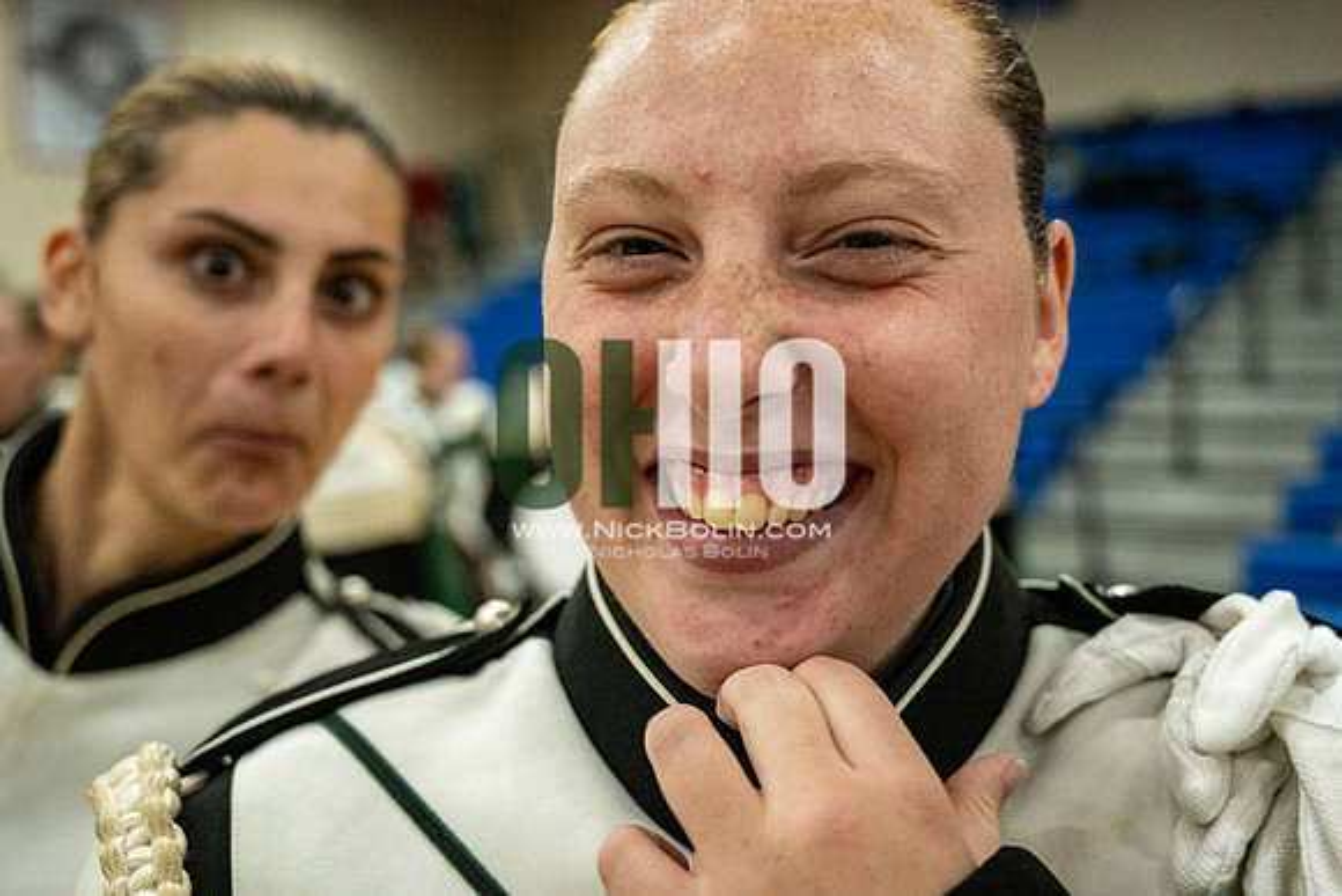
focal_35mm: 43
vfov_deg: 31.2
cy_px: 448
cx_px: 671
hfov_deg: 45.4
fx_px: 1603
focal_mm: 43
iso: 8000
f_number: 4
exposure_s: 1/800
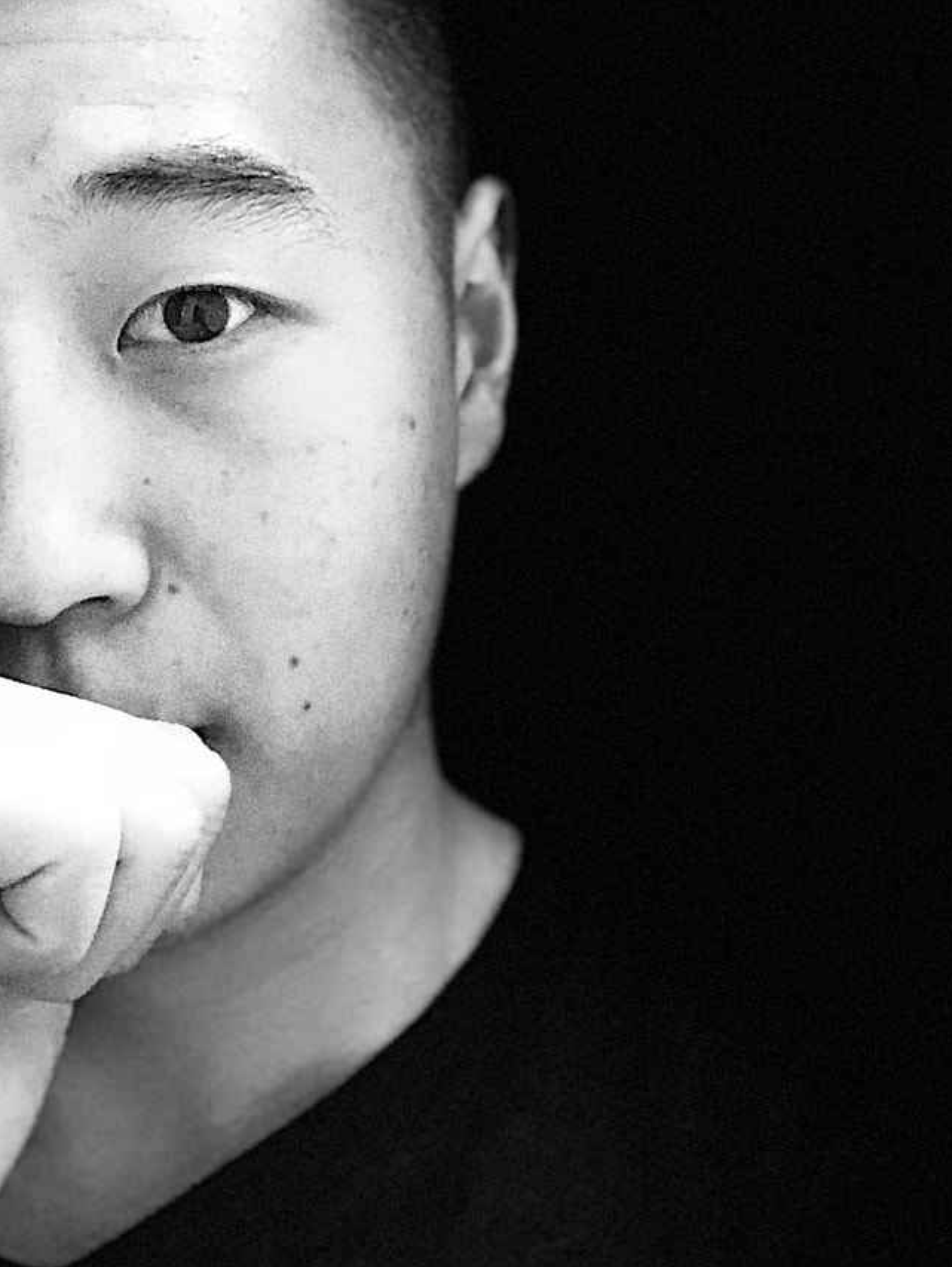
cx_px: 117
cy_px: 462
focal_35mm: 60
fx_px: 2197
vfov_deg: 32.0
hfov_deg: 23.9
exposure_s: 1/17
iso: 400
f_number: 2.2
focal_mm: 2.87
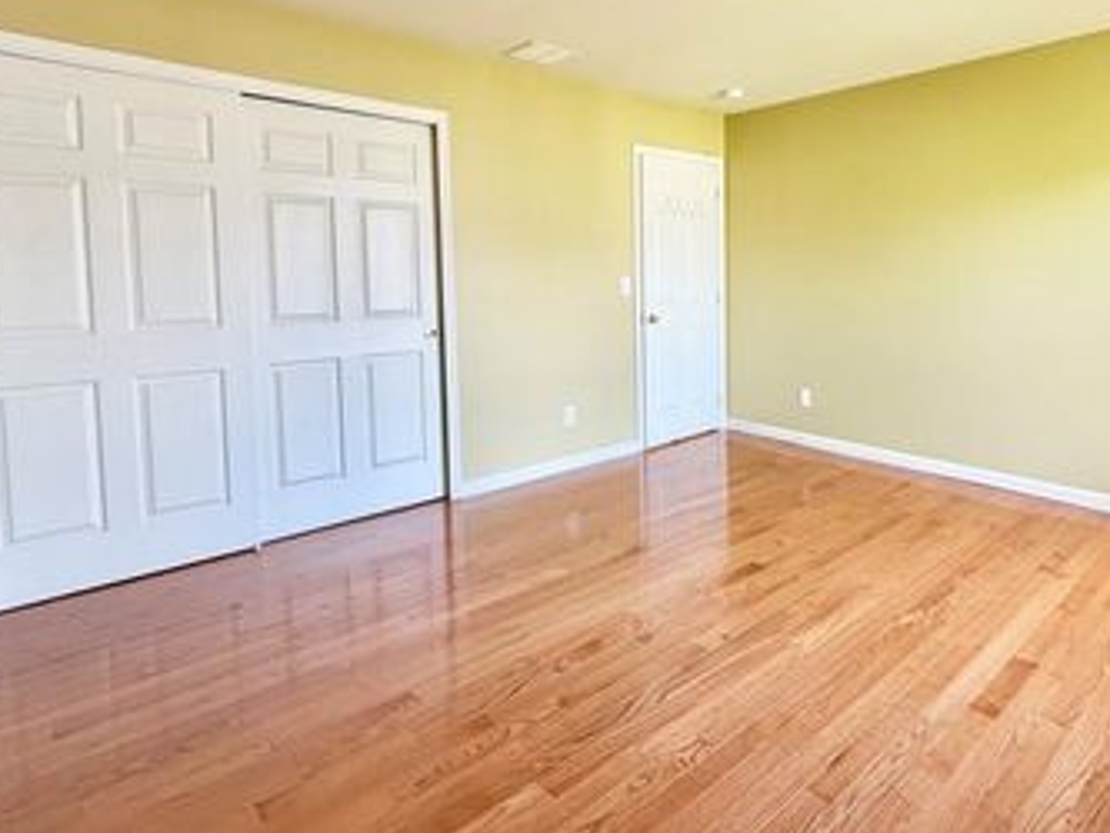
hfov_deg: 76.7
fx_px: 674
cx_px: 730
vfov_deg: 62.6
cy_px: 315
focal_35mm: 21
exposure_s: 1/121
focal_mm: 2.22
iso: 200
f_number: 2.2
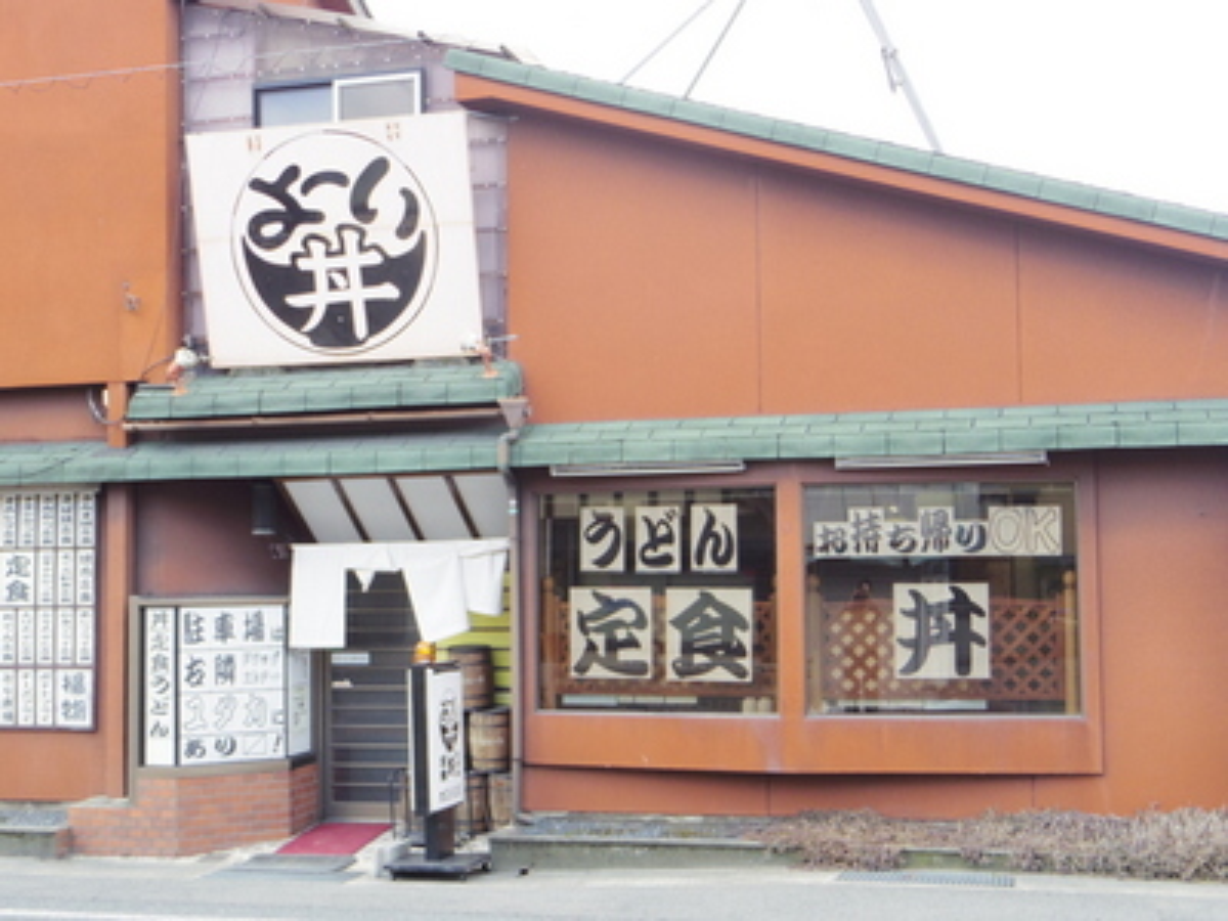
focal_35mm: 48
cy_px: 460
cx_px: 614
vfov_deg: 30.3
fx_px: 1703
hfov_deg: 39.7
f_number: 3.5
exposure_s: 1/160
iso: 200
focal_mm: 8.7
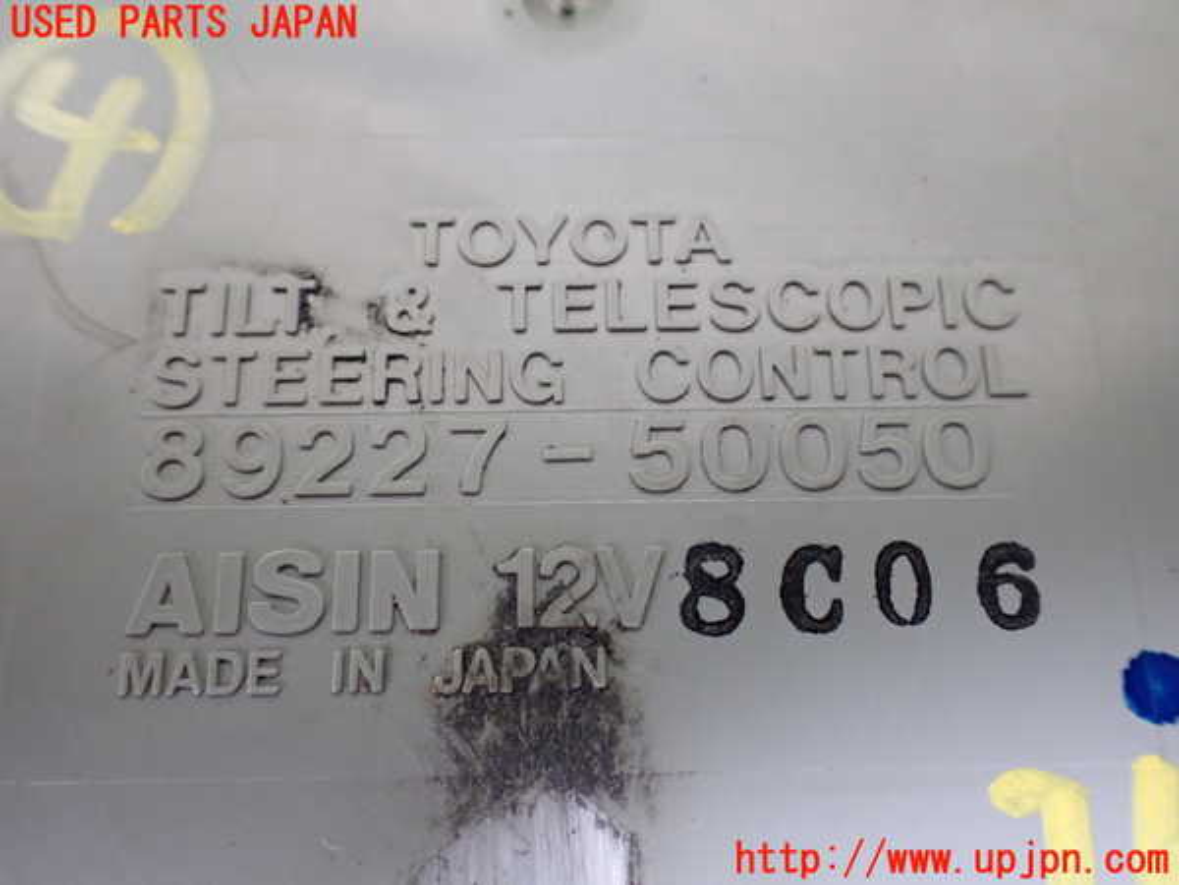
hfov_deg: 60.0
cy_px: 442
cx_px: 590
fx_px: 1022
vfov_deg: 46.8
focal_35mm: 30
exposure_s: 1/125
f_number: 2.3
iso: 800
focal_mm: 5.4
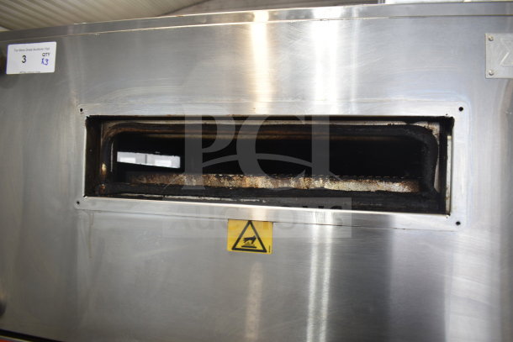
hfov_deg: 67.4
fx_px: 385
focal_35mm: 27
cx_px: 256
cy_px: 171
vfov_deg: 48.0
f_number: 3.5
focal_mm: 18
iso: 250
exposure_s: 1/30
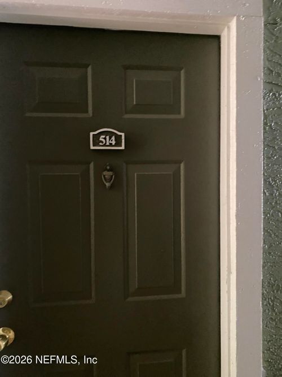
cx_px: 141
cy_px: 188
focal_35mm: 26
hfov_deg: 53.0
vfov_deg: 67.3
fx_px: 283
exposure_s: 1/27
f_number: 1.8
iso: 1000
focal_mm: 4.25
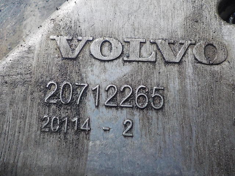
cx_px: 118
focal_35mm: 30
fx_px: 204
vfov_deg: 46.8
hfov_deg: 60.0
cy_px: 88
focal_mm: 4.1
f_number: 3.3
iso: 400
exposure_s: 1/30
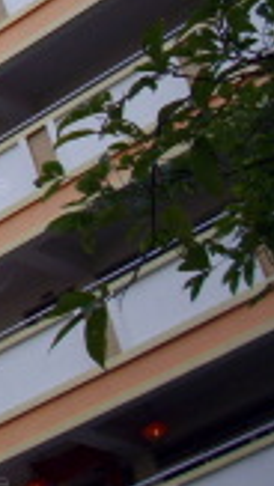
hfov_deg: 7.8
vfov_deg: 15.2
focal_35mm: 136
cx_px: -536
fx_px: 1752
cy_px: -110
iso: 80
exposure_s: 1/200
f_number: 2.8
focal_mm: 6.2
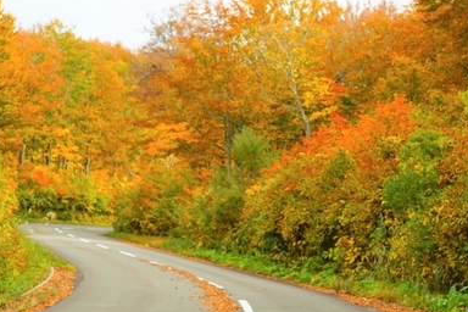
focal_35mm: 100
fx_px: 1300
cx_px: 247
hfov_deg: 20.4
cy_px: 261
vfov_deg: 13.6
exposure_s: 1/125
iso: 100
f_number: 5.6
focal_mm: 48
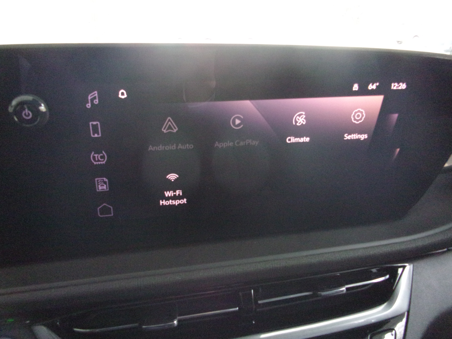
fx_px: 366
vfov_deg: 49.7
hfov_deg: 63.4
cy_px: 170
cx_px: 226
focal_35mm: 28
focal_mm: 5.1
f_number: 3.9
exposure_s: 1/105
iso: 800
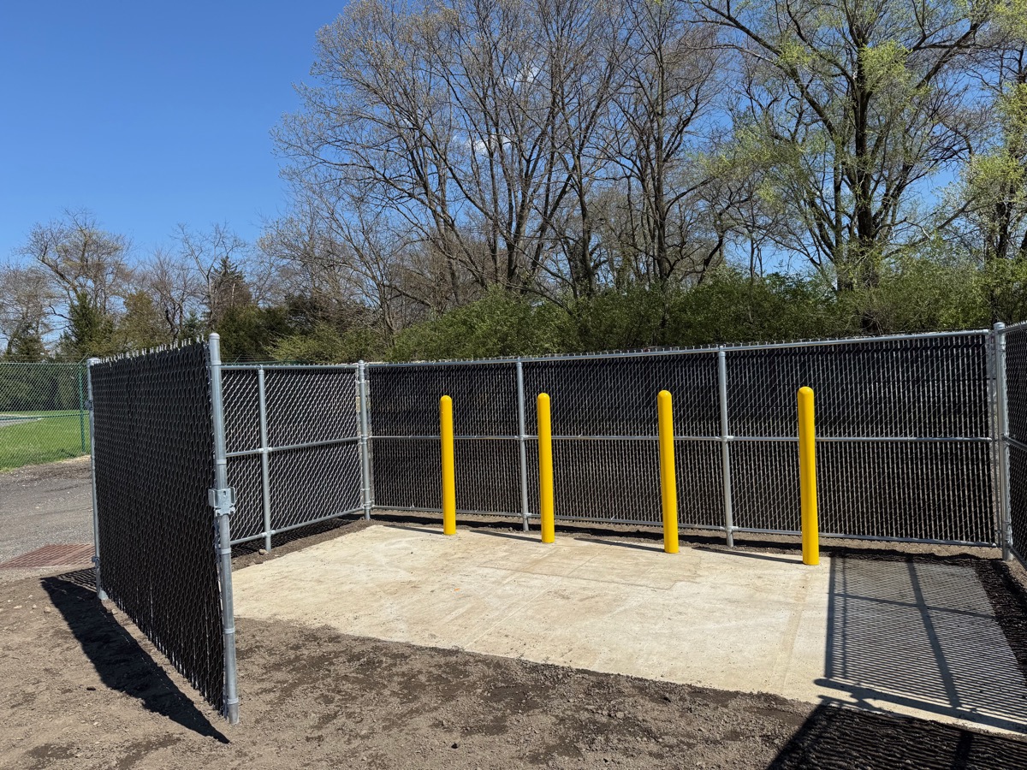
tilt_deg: -0.3
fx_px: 712
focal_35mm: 24
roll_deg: +2.5
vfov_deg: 56.8
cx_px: 514
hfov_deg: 71.6
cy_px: 385
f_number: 1.78
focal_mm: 6.76
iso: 80
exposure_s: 1/4975
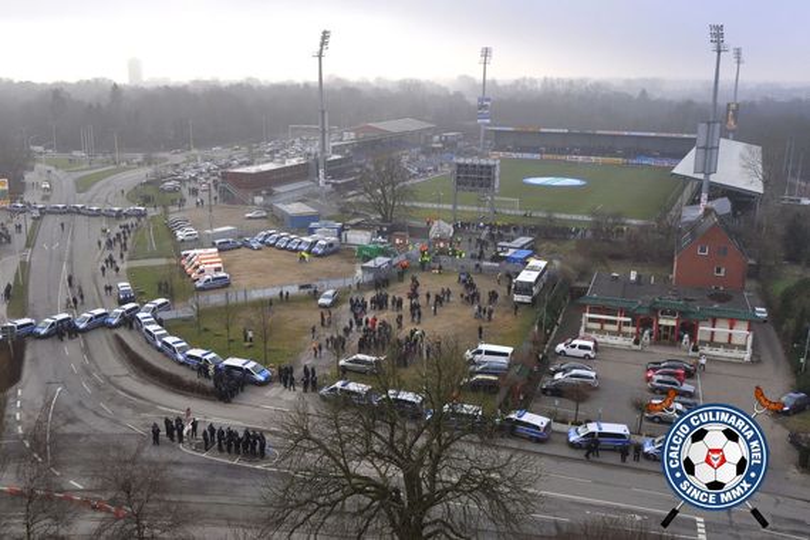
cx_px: 405
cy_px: 270
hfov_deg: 61.9
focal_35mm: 30
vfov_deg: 43.6
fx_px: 675
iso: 200
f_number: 7.1
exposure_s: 1/200
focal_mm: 20
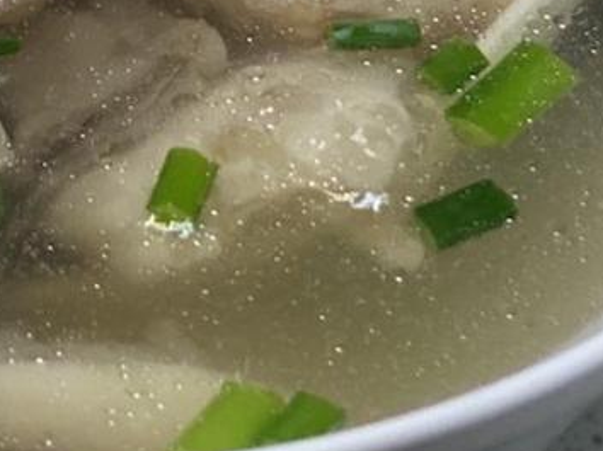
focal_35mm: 237
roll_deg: -0.8
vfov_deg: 6.2
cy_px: -157
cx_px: 26
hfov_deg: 8.3
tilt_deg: -38.9
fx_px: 4126
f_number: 2
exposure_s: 1/120
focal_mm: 6
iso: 100
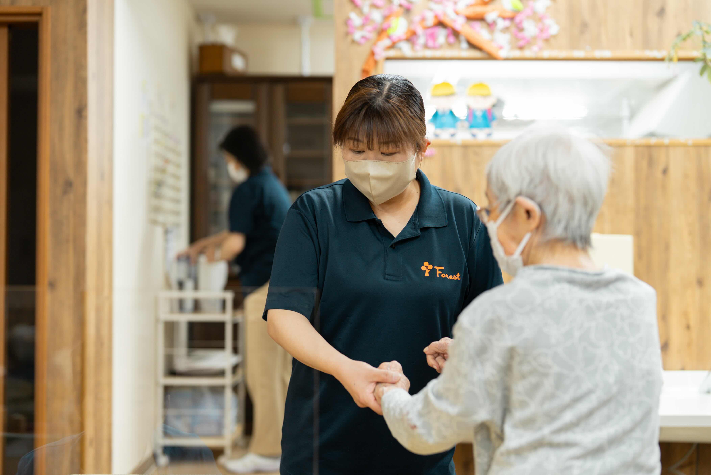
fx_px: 988
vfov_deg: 27.0
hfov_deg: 39.6
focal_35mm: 50
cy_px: 238
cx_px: 356
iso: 400
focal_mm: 50
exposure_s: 1/160
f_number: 1.8
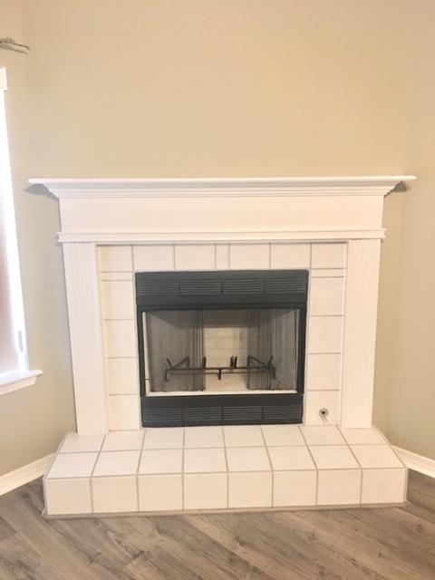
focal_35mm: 29
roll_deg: +0.8
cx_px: 218
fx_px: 486
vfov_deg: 61.7
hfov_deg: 48.2
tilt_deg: -11.7
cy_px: 290
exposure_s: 1/10
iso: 80
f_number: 2.2
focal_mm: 4.15
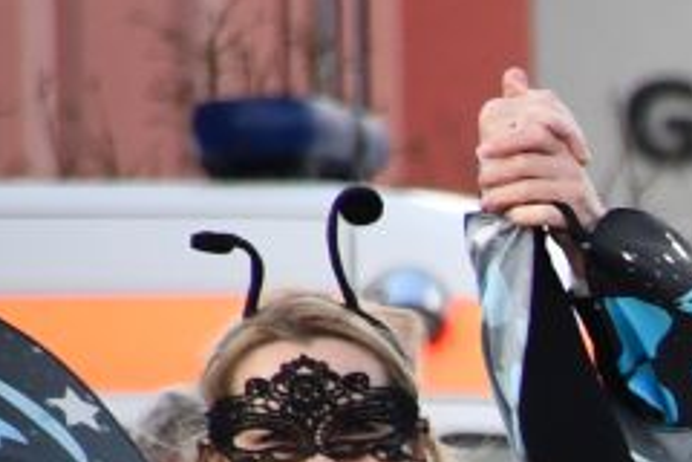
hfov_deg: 1.6
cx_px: 2044
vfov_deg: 1.0
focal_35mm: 1311
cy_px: 1242
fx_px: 25198
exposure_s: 1/500
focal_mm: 140
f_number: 5.6
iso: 560
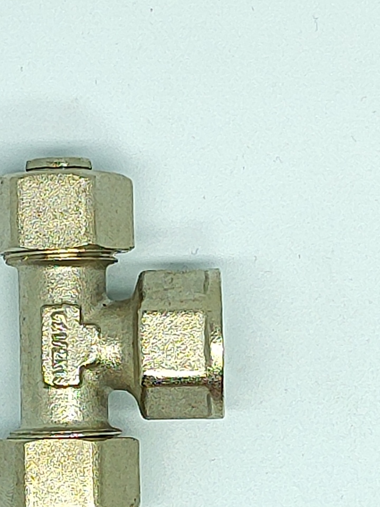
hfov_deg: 29.8
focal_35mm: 48
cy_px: 343
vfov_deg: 39.1
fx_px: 703
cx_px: 101
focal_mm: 5.89
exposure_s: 1/125
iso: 100
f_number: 1.89
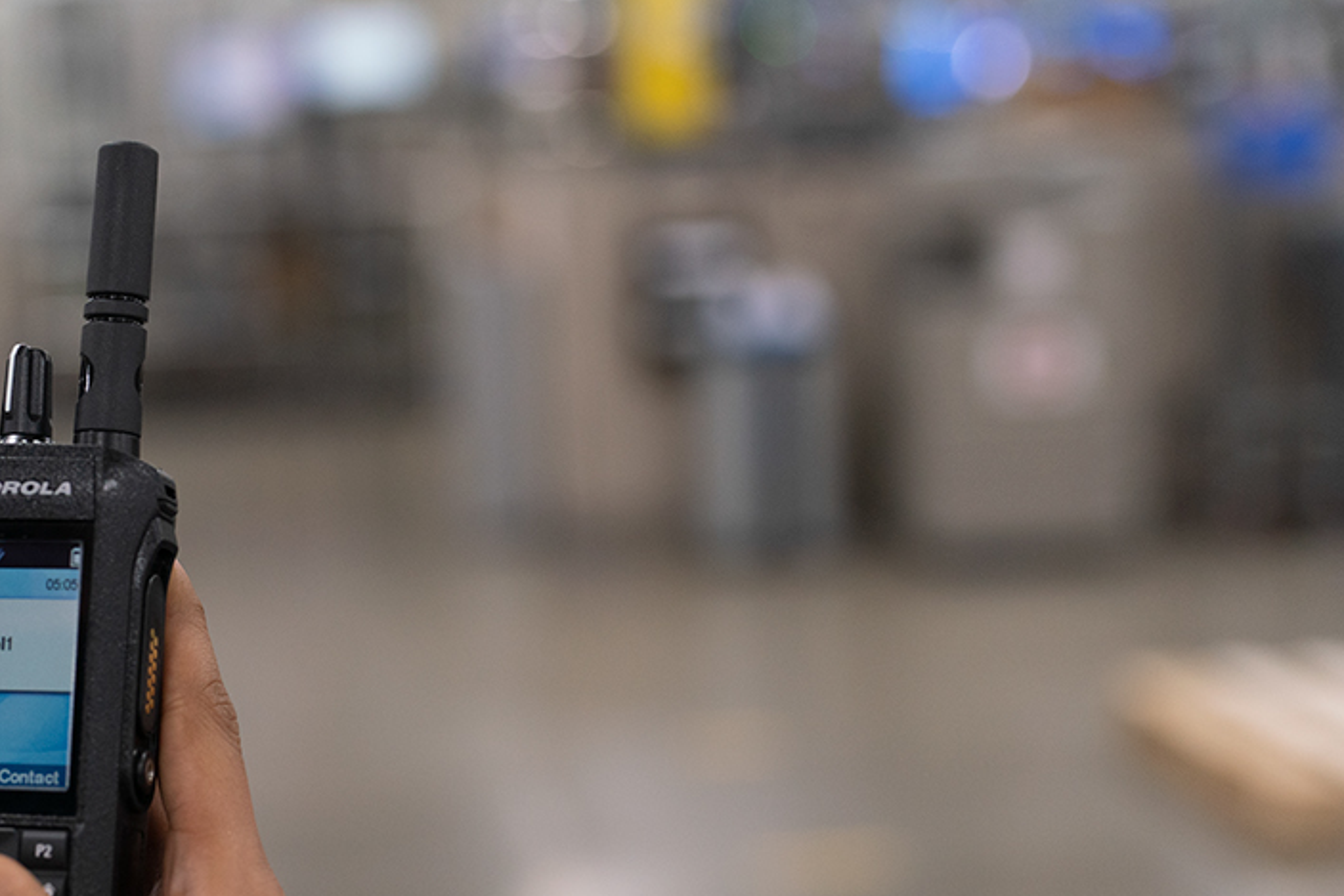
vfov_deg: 15.0
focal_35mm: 91
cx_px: 319
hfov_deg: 22.2
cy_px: 693
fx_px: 3398
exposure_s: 1/320
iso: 1000
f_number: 2.8
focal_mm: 50
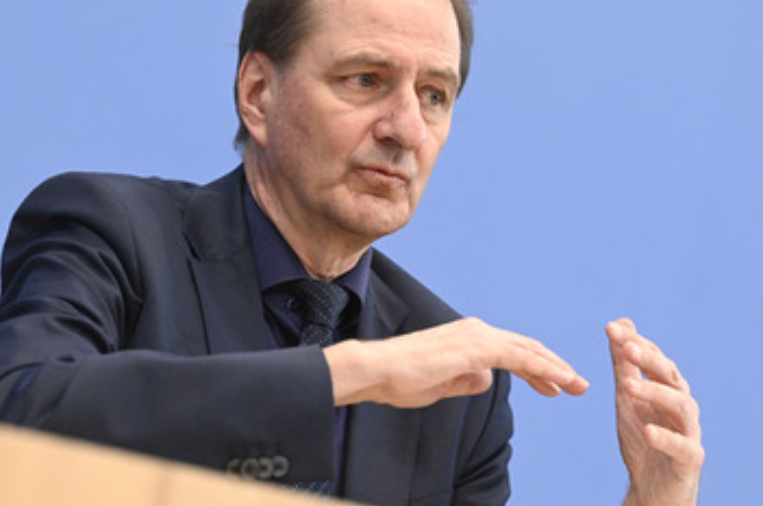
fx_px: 5439
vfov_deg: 5.3
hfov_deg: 8.0
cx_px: 336
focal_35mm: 257
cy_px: 226
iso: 3200
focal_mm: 200
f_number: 5.6
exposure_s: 1/400
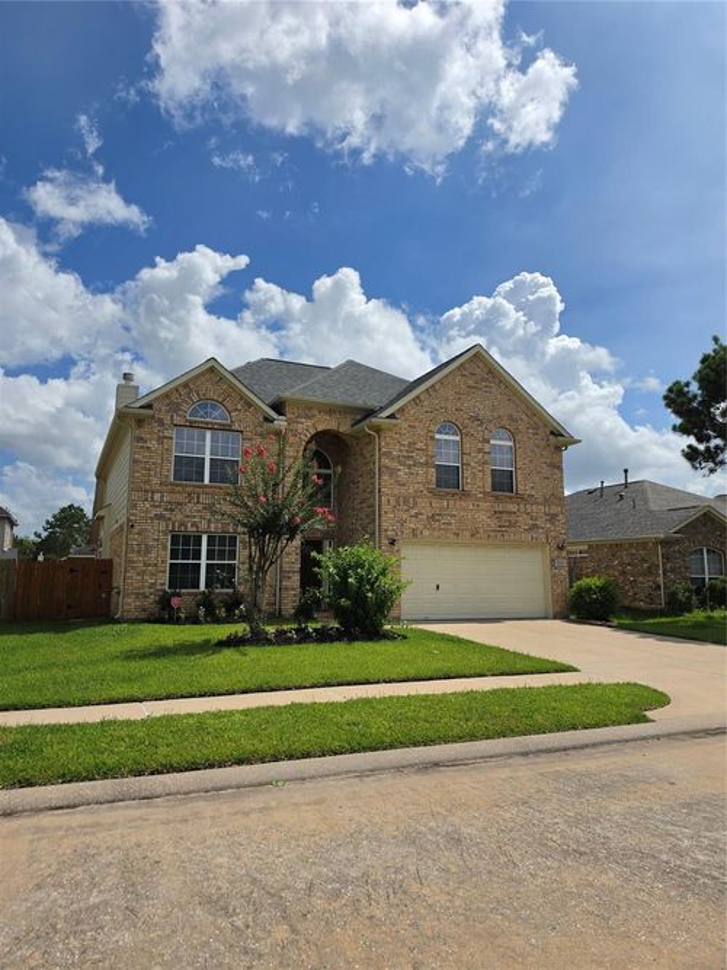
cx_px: 364
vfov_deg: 73.9
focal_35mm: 23
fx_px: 644
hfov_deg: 58.9
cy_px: 485
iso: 40
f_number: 1.4
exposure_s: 1/7939
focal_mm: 6.5
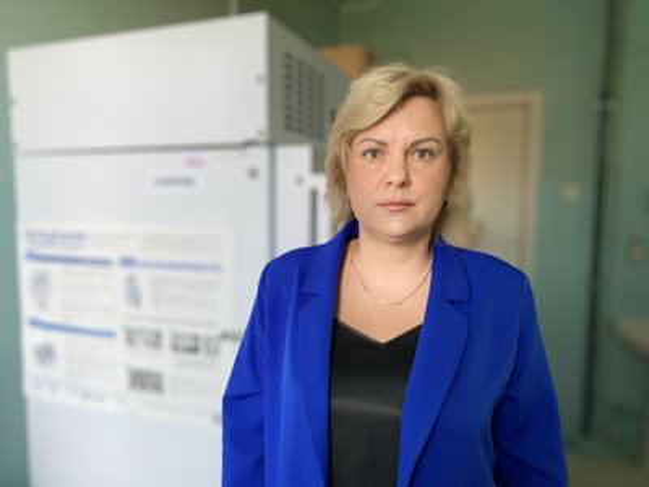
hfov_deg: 67.3
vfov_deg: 53.1
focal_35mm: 26
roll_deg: -0.2
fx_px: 487
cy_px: 244
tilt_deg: -4.5
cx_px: 324
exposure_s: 1/67
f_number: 1.8
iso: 100
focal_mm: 4.25
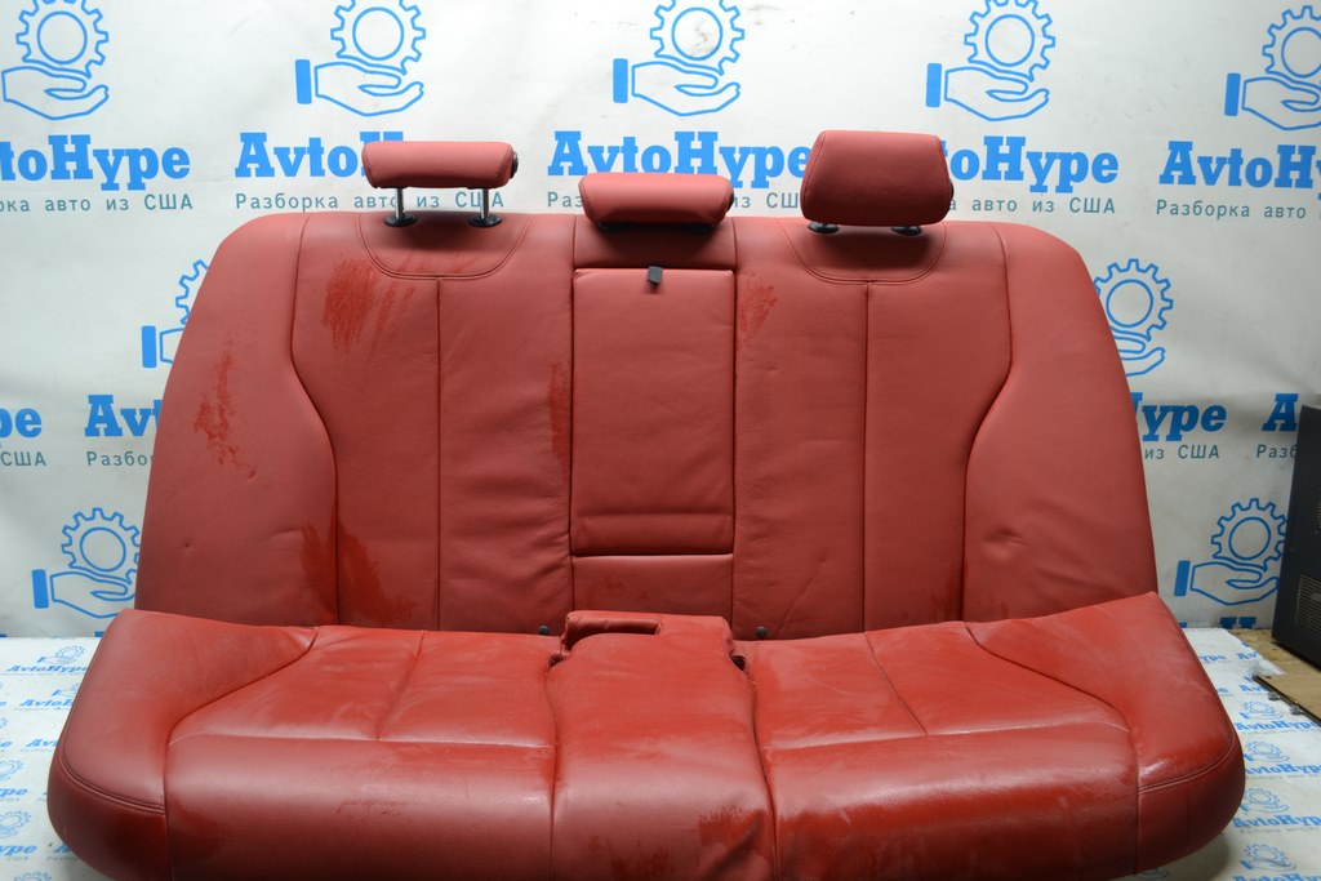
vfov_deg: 43.6
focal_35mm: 30
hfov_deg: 61.9
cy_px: 440
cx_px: 660
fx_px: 1101
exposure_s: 1/60
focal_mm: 20
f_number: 3.8
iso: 400
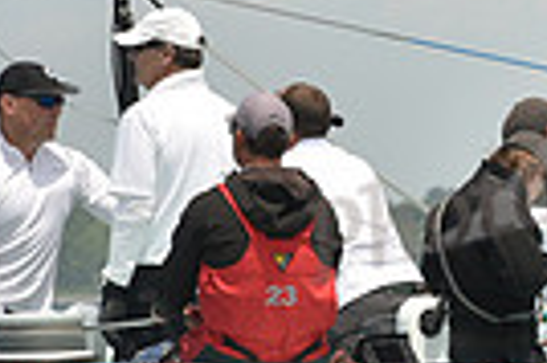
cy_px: 332
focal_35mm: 867
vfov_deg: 1.6
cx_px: 1094
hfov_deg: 2.4
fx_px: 13157
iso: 400
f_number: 10
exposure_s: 1/1250
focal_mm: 200
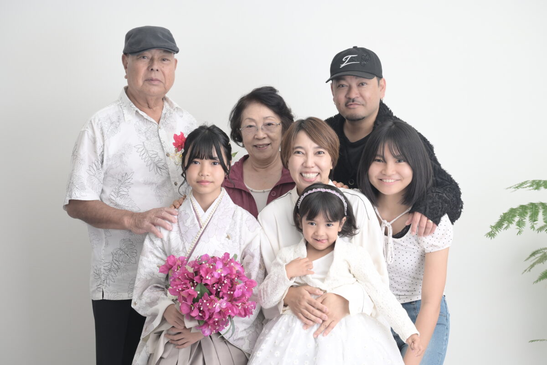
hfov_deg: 33.4
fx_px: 912
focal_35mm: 60
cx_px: 274
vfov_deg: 22.6
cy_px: 182
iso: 500
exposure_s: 1/160
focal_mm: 60
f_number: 7.1
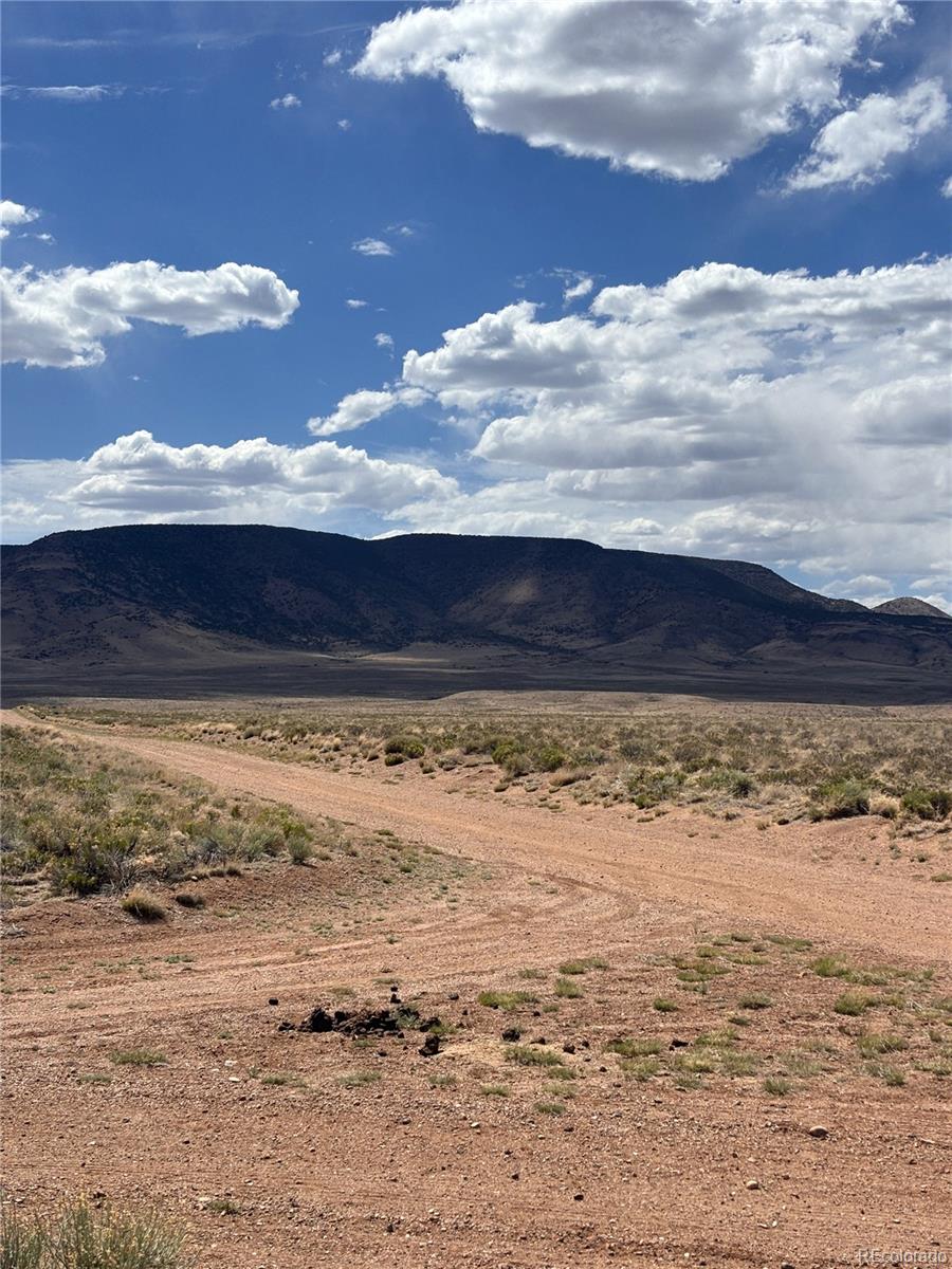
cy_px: 634
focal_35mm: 52
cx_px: 476
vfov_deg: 36.8
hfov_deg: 28.0
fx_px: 1907
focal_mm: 5.96
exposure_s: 1/5952
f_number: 1.6
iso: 40
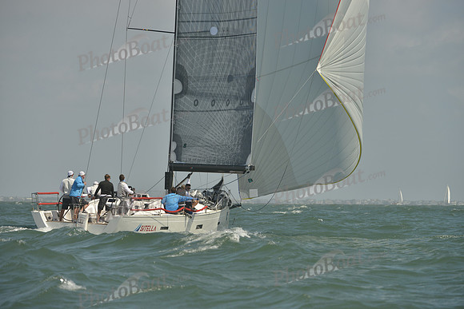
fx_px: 3610
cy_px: 154
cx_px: 232
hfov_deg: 7.4
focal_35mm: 280
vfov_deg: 4.9
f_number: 8
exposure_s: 1/1600
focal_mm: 280
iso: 280
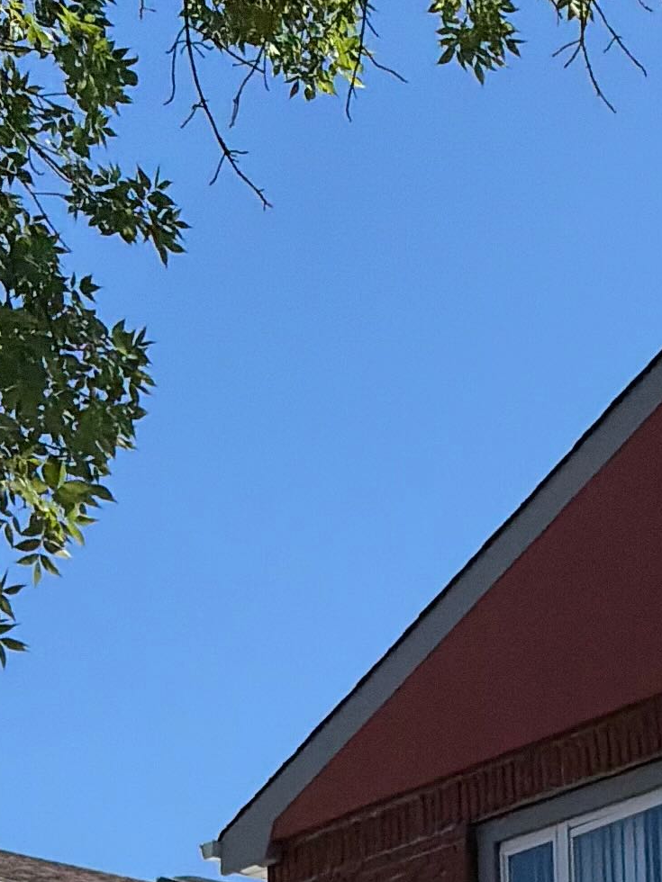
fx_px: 2728
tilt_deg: +0.1
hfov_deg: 13.3
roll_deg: +0.7
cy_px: 1669
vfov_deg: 15.4
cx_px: 888
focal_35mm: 107
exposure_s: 1/18519
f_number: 1.6
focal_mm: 5.96
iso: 200
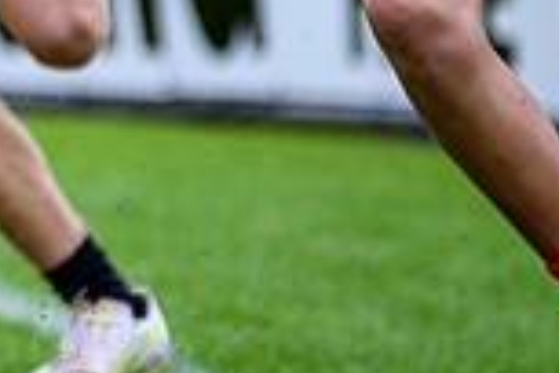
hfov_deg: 1.5
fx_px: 21178
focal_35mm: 1364
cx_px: -845
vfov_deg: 1.0
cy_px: -38
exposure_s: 1/1250
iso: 140
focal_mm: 165
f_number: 2.8
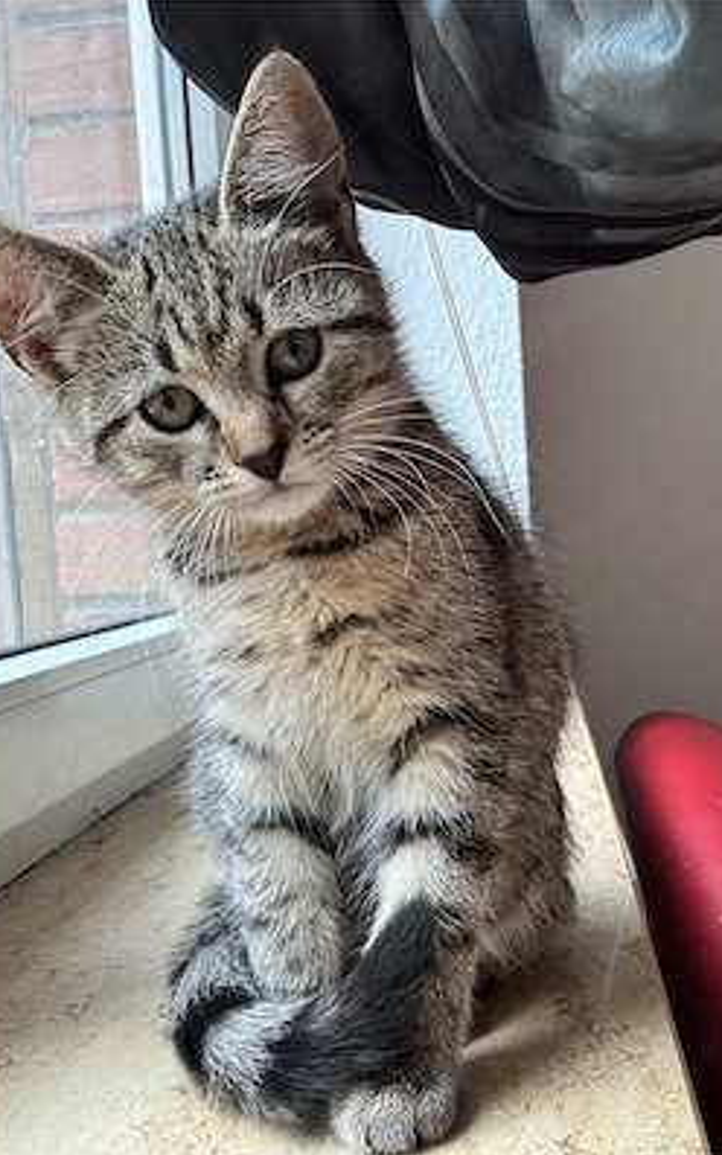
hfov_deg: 39.4
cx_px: 399
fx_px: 1008
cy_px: 579
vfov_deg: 59.7
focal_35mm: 32
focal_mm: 2.69
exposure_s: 1/71
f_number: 1.9
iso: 80
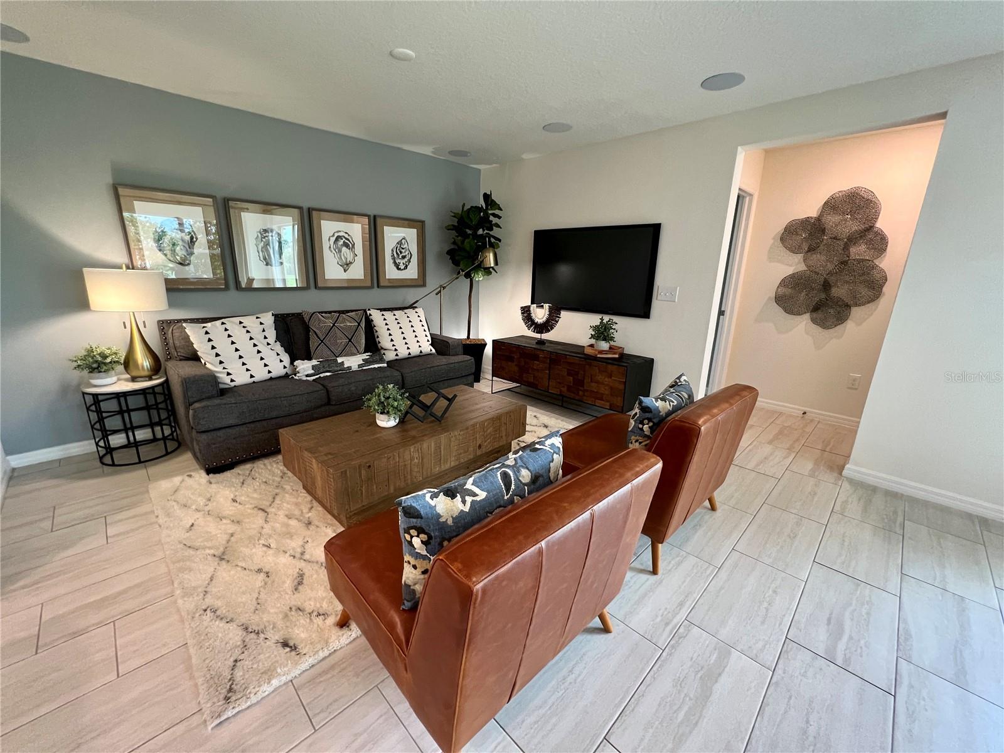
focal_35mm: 13
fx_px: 377
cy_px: 376
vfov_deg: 89.9
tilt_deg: -14.6
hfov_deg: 106.2
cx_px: 502
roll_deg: -2.4
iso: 320
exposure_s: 1/60
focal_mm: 1.57
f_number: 1.8
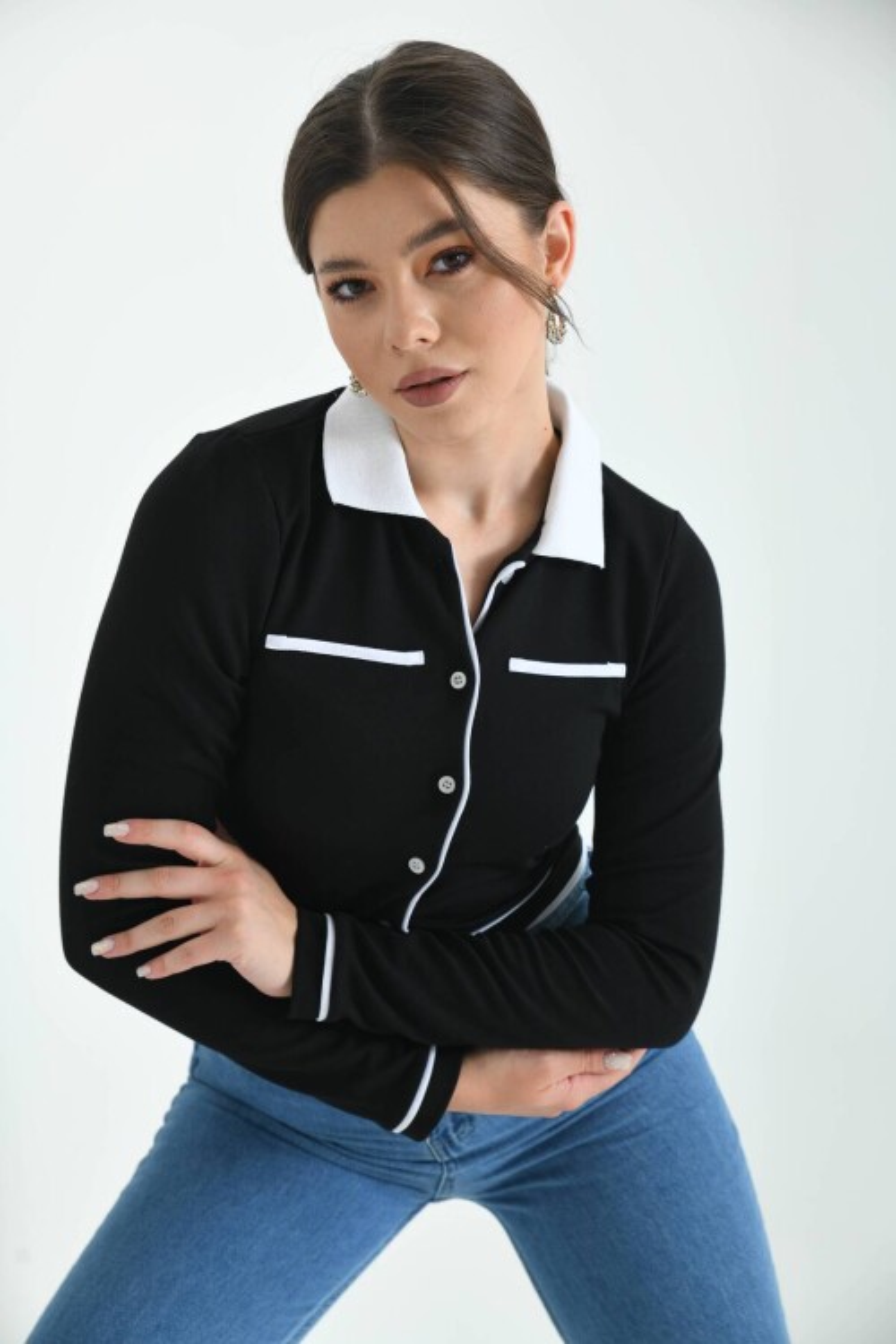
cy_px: 672
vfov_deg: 30.5
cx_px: 448
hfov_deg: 20.6
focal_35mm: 66
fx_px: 2464
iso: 100
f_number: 6.3
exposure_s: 1/125
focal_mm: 66
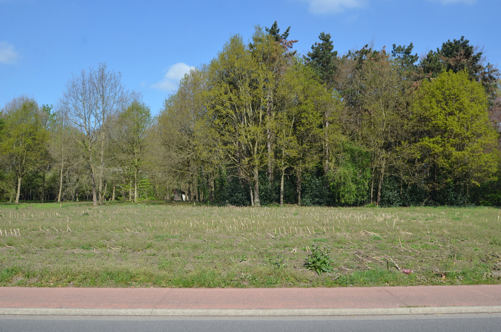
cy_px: 166
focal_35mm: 36
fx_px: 500
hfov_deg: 53.2
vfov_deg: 36.7
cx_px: 250
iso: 125
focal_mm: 24
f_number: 8
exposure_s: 1/250
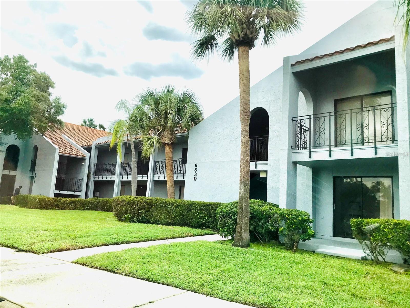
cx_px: 205
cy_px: 154
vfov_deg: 49.7
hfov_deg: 63.4
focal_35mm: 28
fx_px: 332
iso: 20
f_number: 1.8
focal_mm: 3.99
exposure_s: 1/488
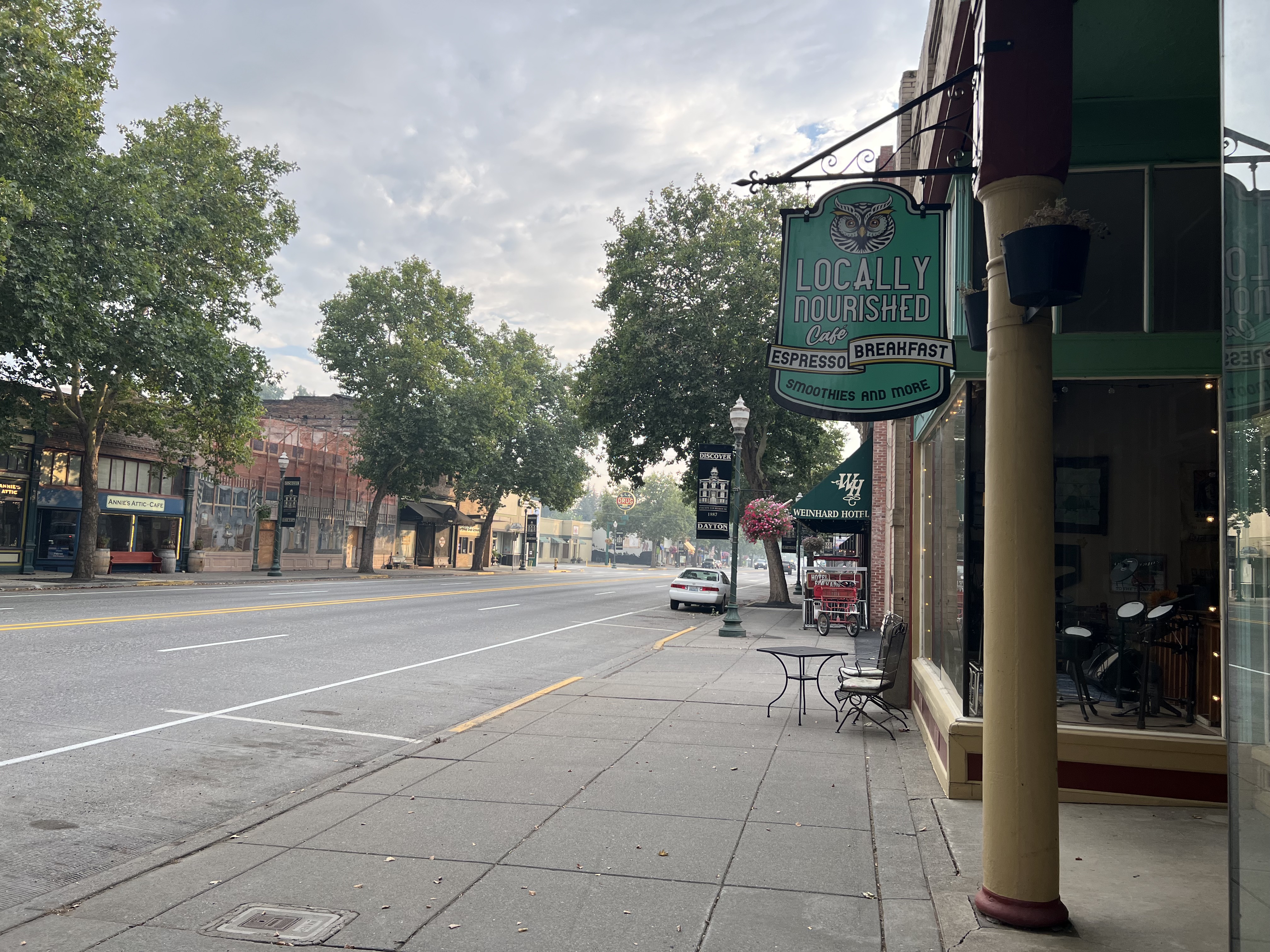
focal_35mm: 26
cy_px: 476
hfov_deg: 67.3
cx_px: 635
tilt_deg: +4.1
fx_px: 954
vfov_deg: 53.1
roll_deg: -2.8
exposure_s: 1/461
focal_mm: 5.7
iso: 50
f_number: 1.5
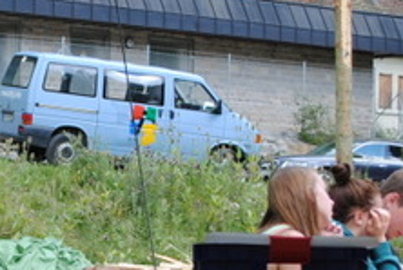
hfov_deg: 10.8
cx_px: -22
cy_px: 190
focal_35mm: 189
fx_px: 2118
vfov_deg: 7.3
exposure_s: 1/125
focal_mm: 35
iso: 125
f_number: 5.6
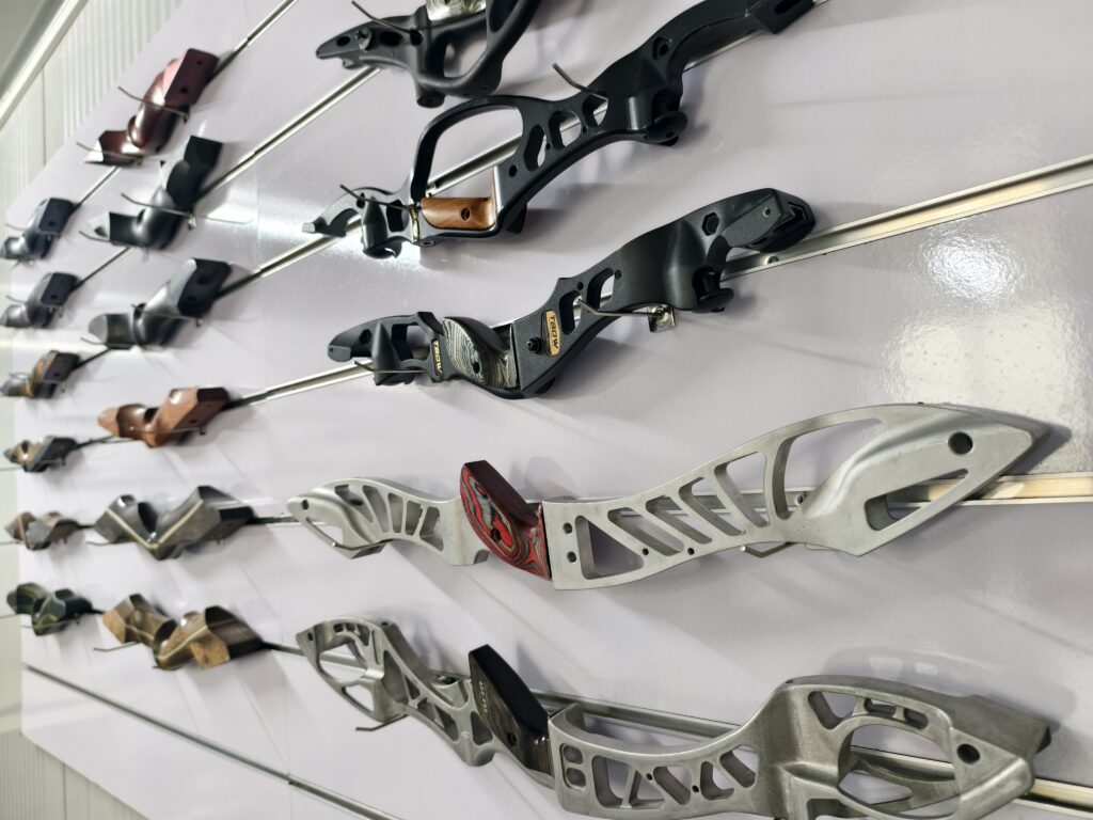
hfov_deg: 73.9
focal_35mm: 23
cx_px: 546
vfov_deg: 58.9
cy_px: 410
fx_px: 726
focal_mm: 6.54
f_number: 1.57
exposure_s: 1/50
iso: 338
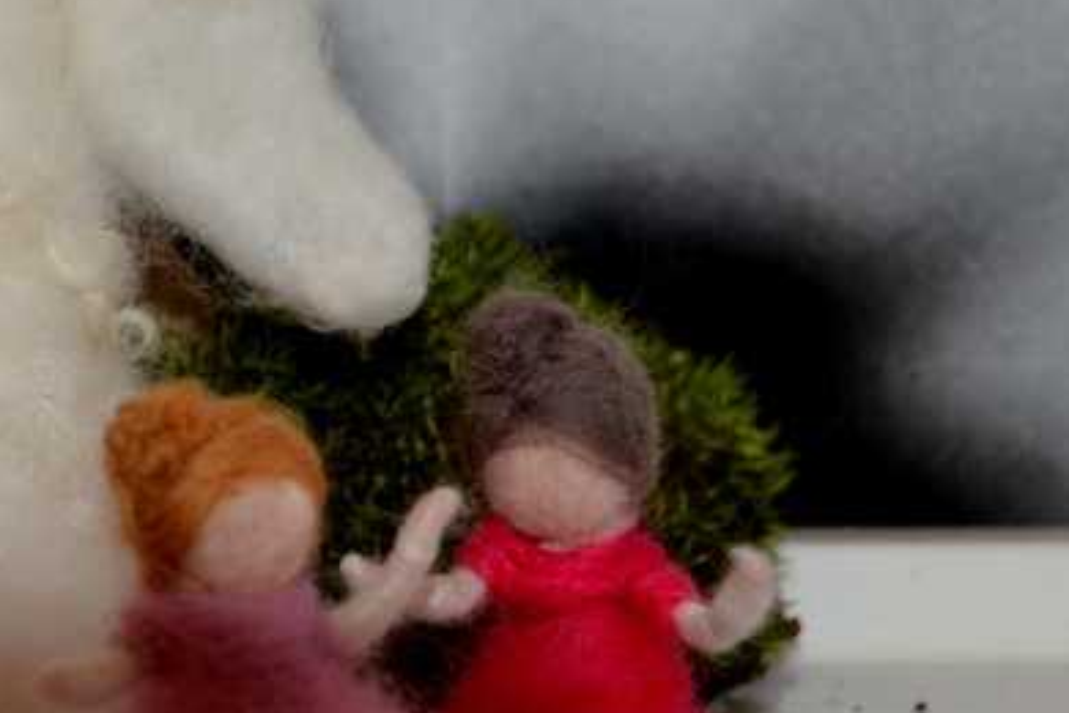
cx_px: 77
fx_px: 3652
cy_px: 228
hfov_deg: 16.4
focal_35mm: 123
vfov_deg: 11.1
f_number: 4.8
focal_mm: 40
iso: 320
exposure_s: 1/60
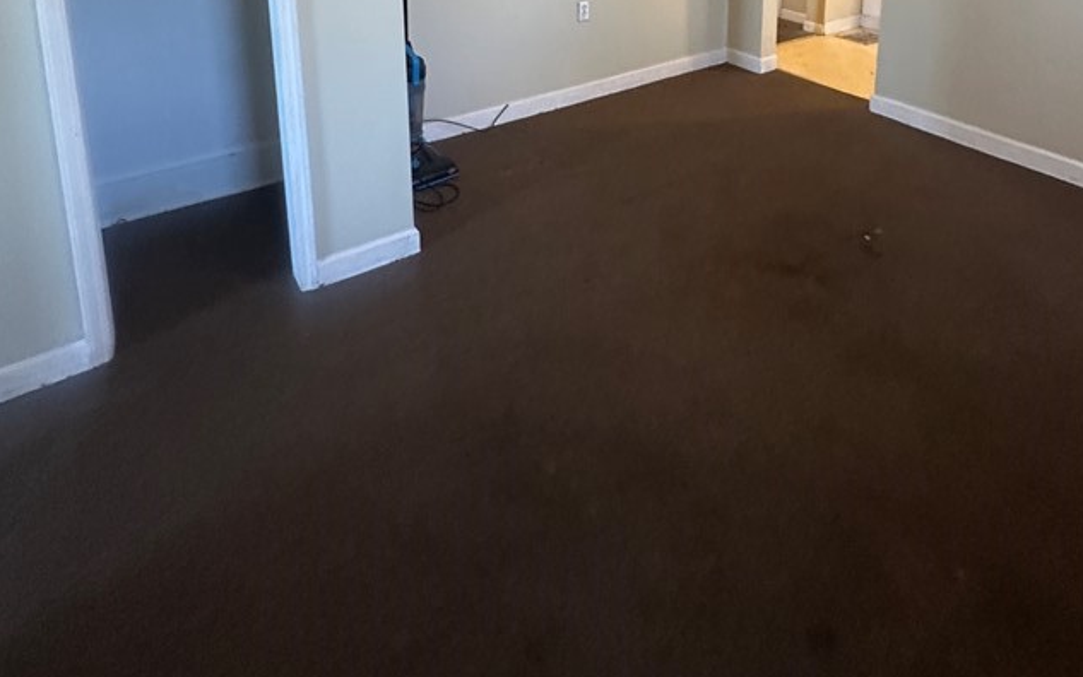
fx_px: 709
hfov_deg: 74.7
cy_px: -50
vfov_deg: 41.7
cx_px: 570
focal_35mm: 24
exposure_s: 1/60
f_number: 2.2
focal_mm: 2.22
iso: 500
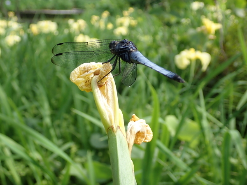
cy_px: 92
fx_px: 307
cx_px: 124
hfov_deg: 43.9
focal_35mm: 43
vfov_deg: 33.6
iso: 100
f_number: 2.9
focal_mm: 7.86
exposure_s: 1/160
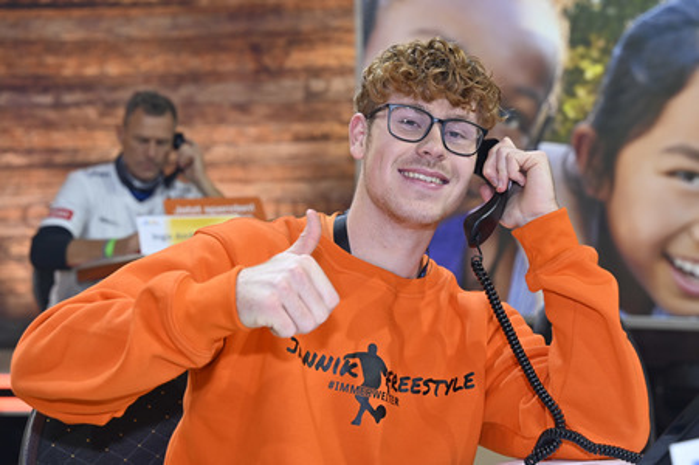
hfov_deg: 37.5
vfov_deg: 25.5
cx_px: 350
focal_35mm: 53
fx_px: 1028
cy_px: 232
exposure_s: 1/200
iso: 1000
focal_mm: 53
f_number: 4
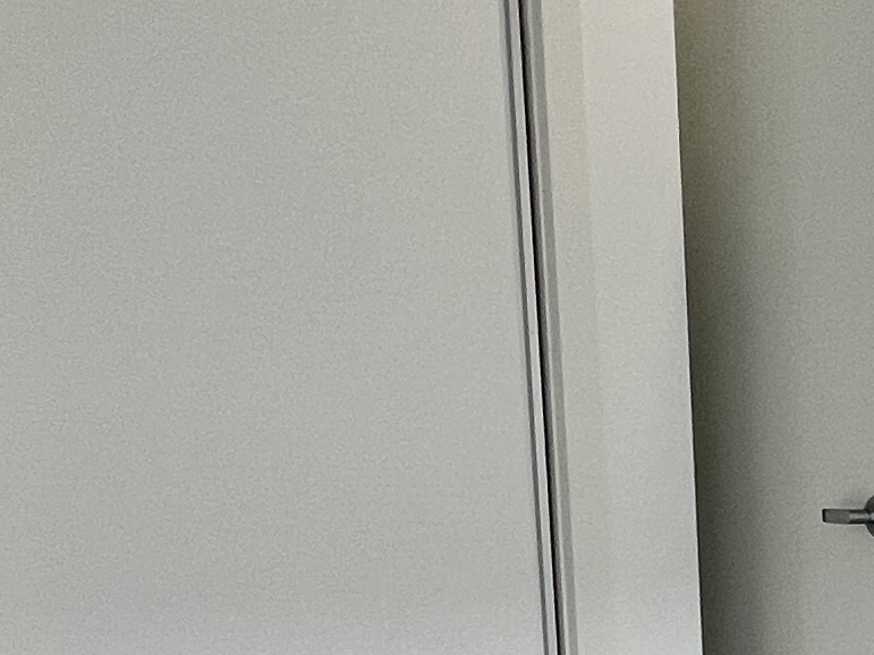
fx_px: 1717
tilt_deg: -12.6
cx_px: 1369
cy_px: 824
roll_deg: -1.7
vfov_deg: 20.0
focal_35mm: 68
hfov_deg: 22.5
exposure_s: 1/100
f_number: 1.8
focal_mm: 1.57
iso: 125
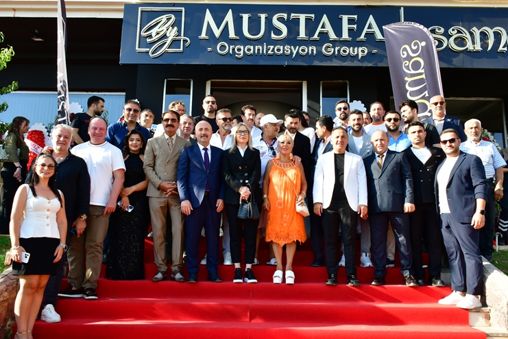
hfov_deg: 65.5
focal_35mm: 28
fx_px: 395
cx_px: 260
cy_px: 175
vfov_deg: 46.4
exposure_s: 1/160
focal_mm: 18
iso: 500
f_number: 13
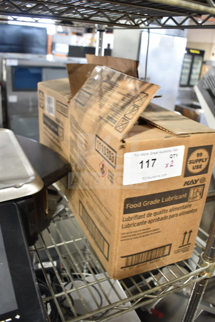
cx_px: 108
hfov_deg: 43.6
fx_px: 269
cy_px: 161
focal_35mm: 30
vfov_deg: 61.9
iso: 560
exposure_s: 1/30
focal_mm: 20
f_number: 3.5
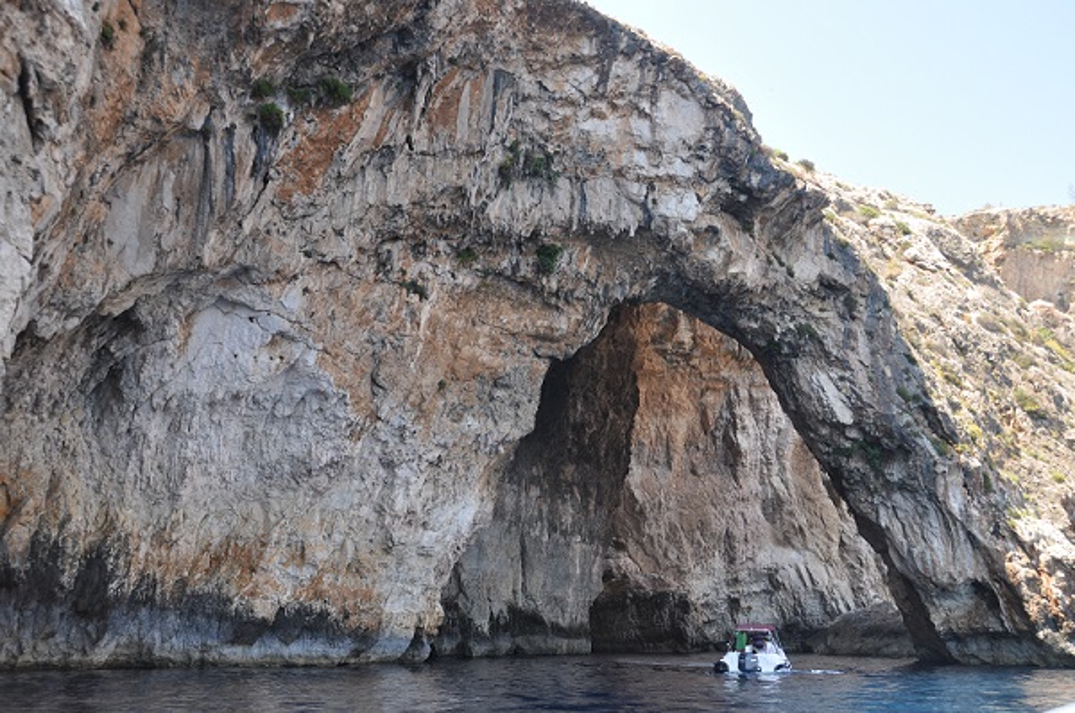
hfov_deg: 57.3
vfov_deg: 39.8
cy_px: 356
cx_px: 538
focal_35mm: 33
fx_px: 984
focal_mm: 22
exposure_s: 1/200
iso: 200
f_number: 5.6
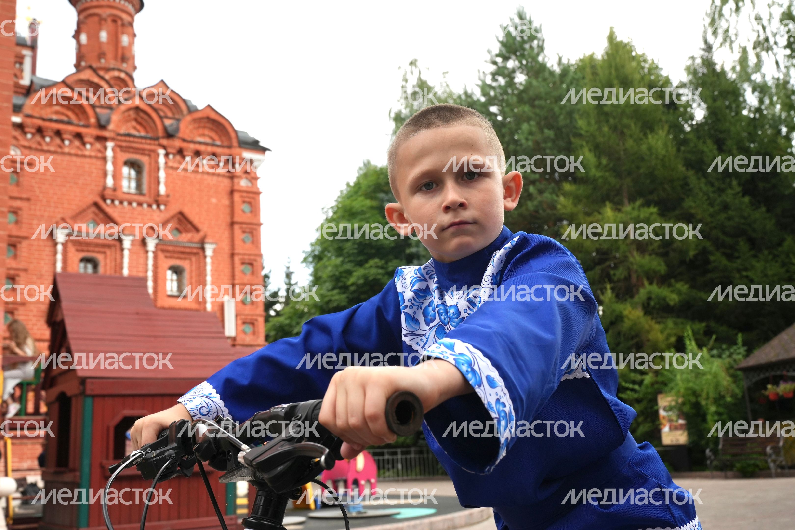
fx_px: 883
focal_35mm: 40
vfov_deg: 33.4
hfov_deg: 48.5
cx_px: 398
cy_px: 265
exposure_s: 1/400
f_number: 8
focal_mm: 40
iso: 640
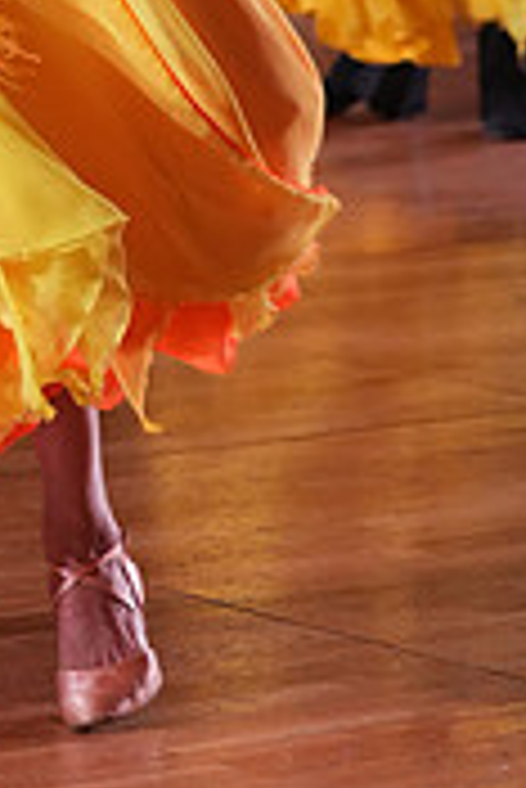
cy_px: -302
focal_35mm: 232
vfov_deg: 8.7
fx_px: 5074
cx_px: -241
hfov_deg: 5.9
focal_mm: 70
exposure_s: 1/500
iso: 1600
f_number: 4
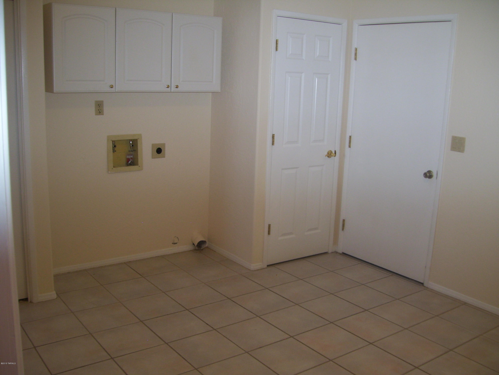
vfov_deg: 39.7
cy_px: 188
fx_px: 520
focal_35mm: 36
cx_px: 250
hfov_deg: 51.3
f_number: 2.7
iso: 100
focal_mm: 6
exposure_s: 1/60
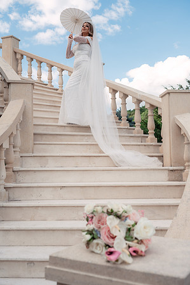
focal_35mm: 39
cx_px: 95
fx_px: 309
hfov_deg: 34.1
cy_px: 142
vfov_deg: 49.6
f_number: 4.5
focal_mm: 39
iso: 160
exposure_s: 1/500
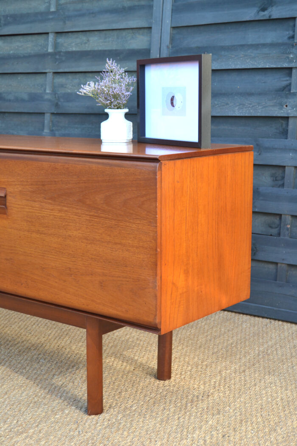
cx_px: 148
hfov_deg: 23.8
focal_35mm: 57
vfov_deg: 35.1
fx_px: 705
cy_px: 223
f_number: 4.8
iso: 140
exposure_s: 1/125
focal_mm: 38
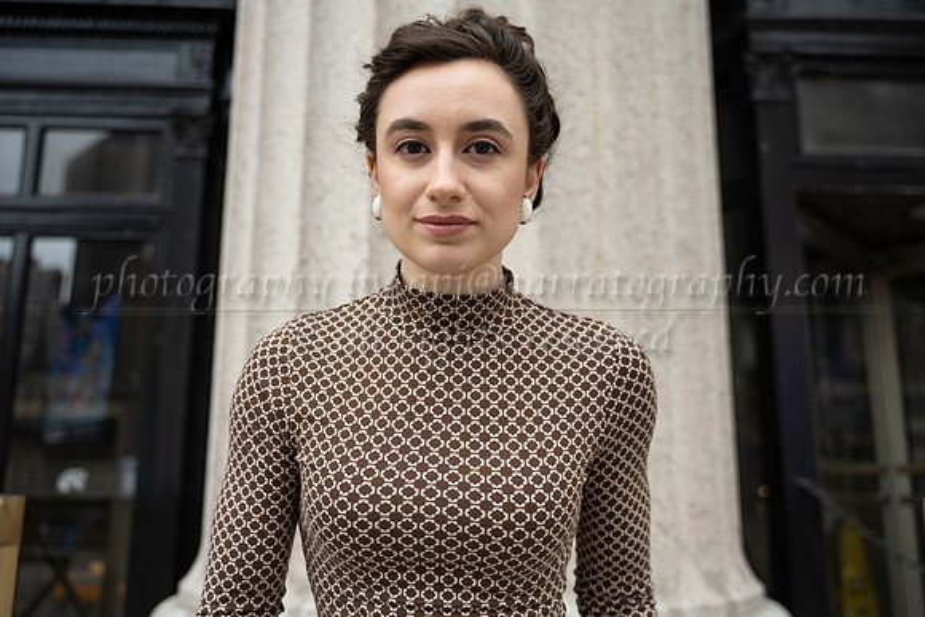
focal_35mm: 33
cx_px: 462
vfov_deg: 40.0
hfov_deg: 57.2
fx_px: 848
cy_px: 308
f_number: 2.8
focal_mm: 33
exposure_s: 1/1250
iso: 400
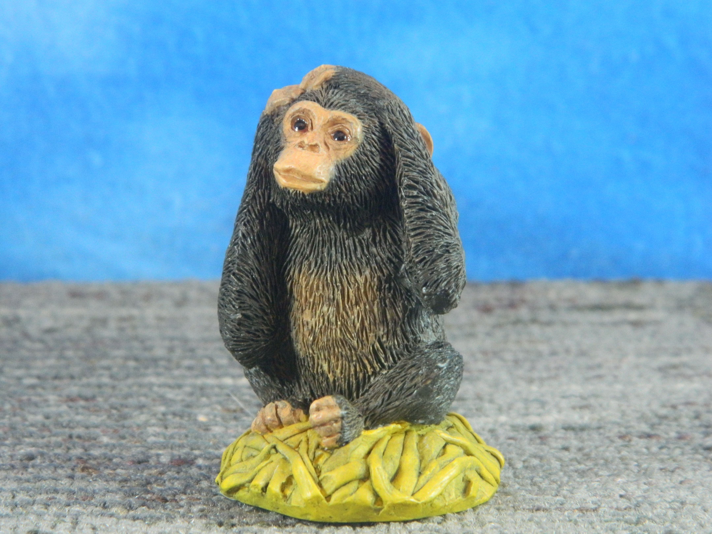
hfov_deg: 15.3
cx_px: 356
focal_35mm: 129
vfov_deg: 11.5
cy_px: 267
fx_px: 2653
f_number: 4.7
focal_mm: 23.2
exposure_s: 1/10
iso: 400
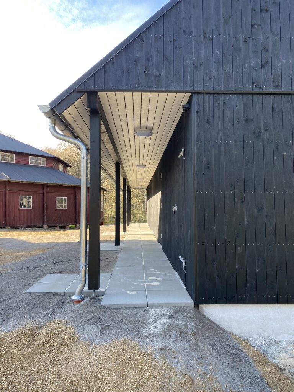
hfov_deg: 53.1
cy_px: 196
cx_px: 147
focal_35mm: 26
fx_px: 294
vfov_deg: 67.3
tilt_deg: +3.7
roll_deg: +0.6
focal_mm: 4.25
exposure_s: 1/138
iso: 32
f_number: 1.8
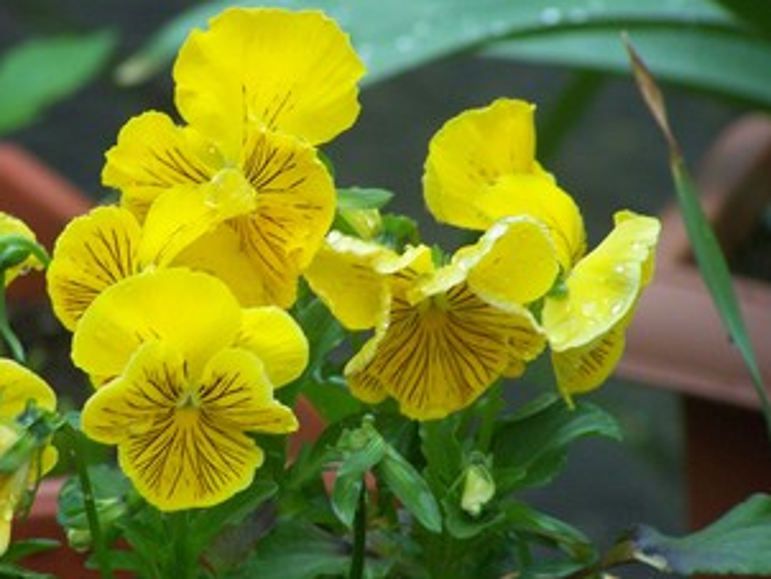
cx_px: 271
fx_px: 9340
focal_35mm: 419
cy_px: 291
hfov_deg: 4.7
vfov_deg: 3.6
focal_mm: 47.7
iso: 160
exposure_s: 1/125
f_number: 3.4
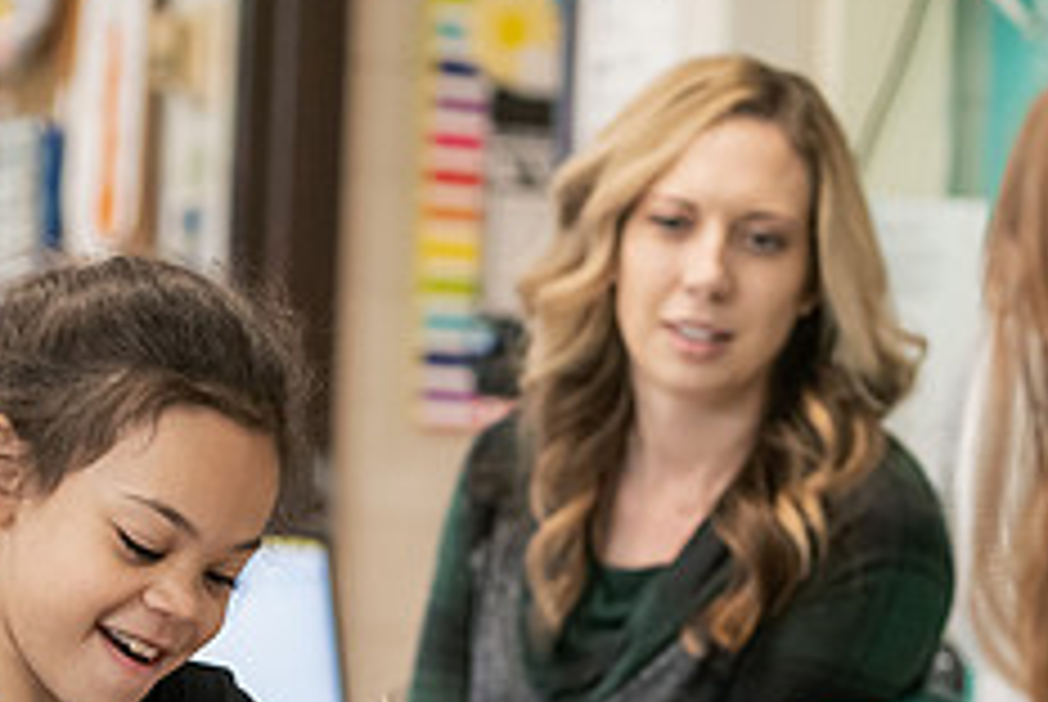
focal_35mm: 199
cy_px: 659
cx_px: 553
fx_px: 5800
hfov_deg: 10.3
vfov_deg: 6.9
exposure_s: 1/200
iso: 2000
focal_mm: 80
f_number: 3.2
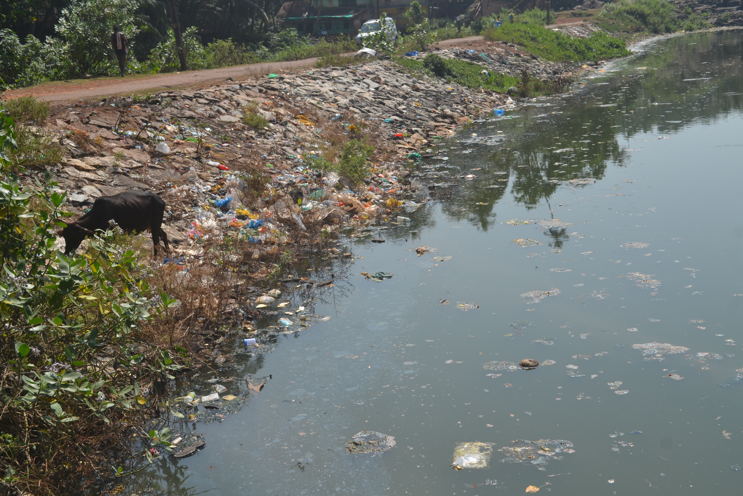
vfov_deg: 28.1
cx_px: 372
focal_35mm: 48
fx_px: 991
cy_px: 248
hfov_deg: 41.1
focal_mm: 32
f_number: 7.1
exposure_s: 1/400
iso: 100
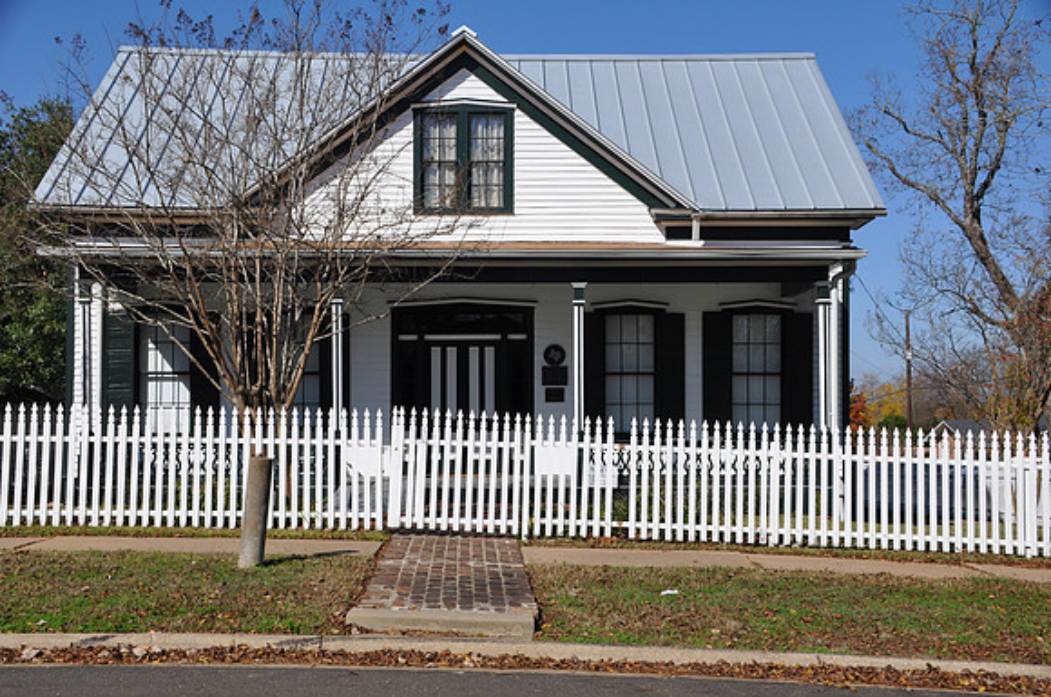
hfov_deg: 42.4
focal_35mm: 46
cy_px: 348
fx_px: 1356
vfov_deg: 28.9
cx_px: 526
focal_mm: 31
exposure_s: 1/400
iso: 200
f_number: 10
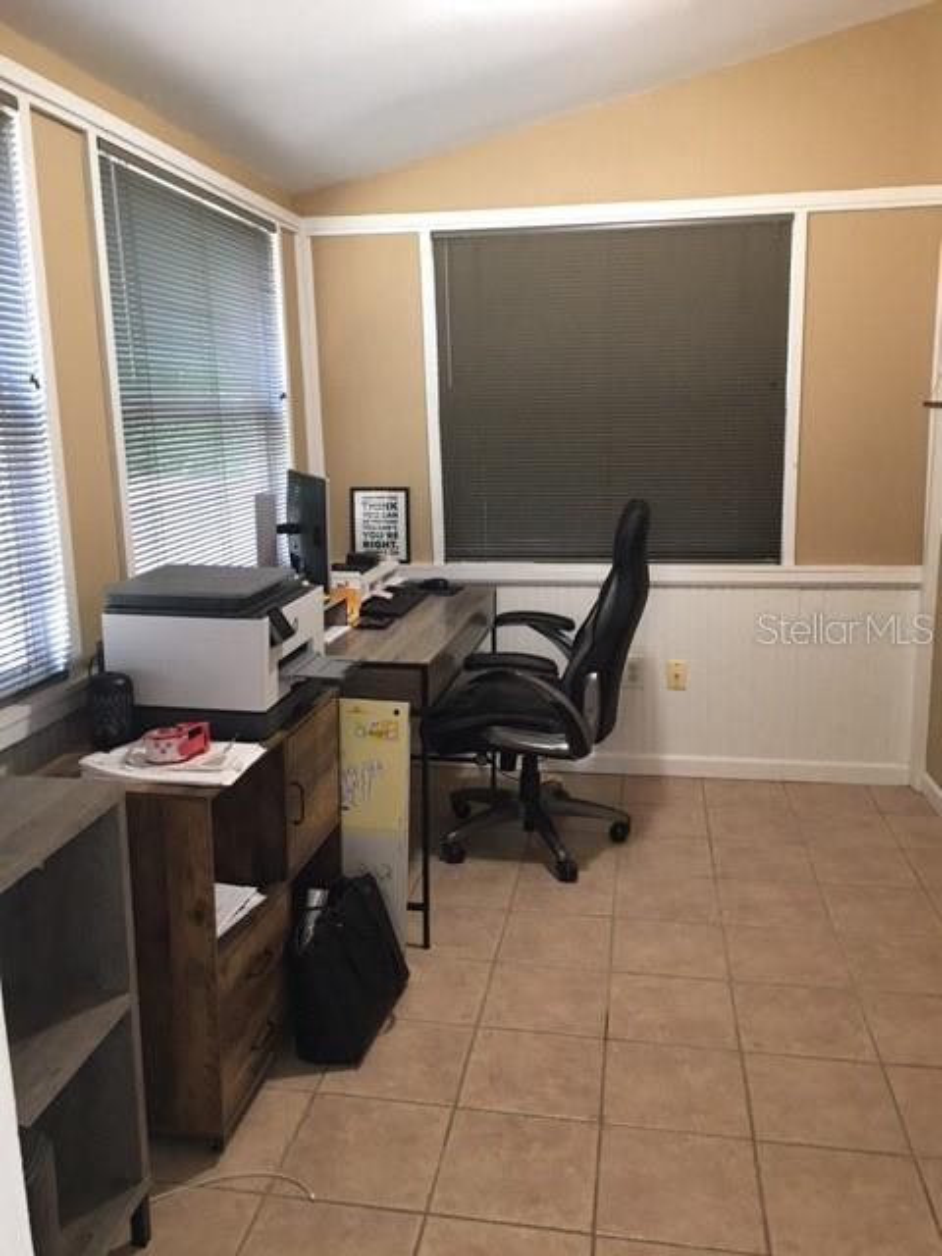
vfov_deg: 61.7
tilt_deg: -9.4
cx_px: 471
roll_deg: +0.9
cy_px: 628
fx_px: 1052
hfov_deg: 48.2
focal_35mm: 29
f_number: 2.2
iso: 80
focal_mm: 4.15
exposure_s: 1/15
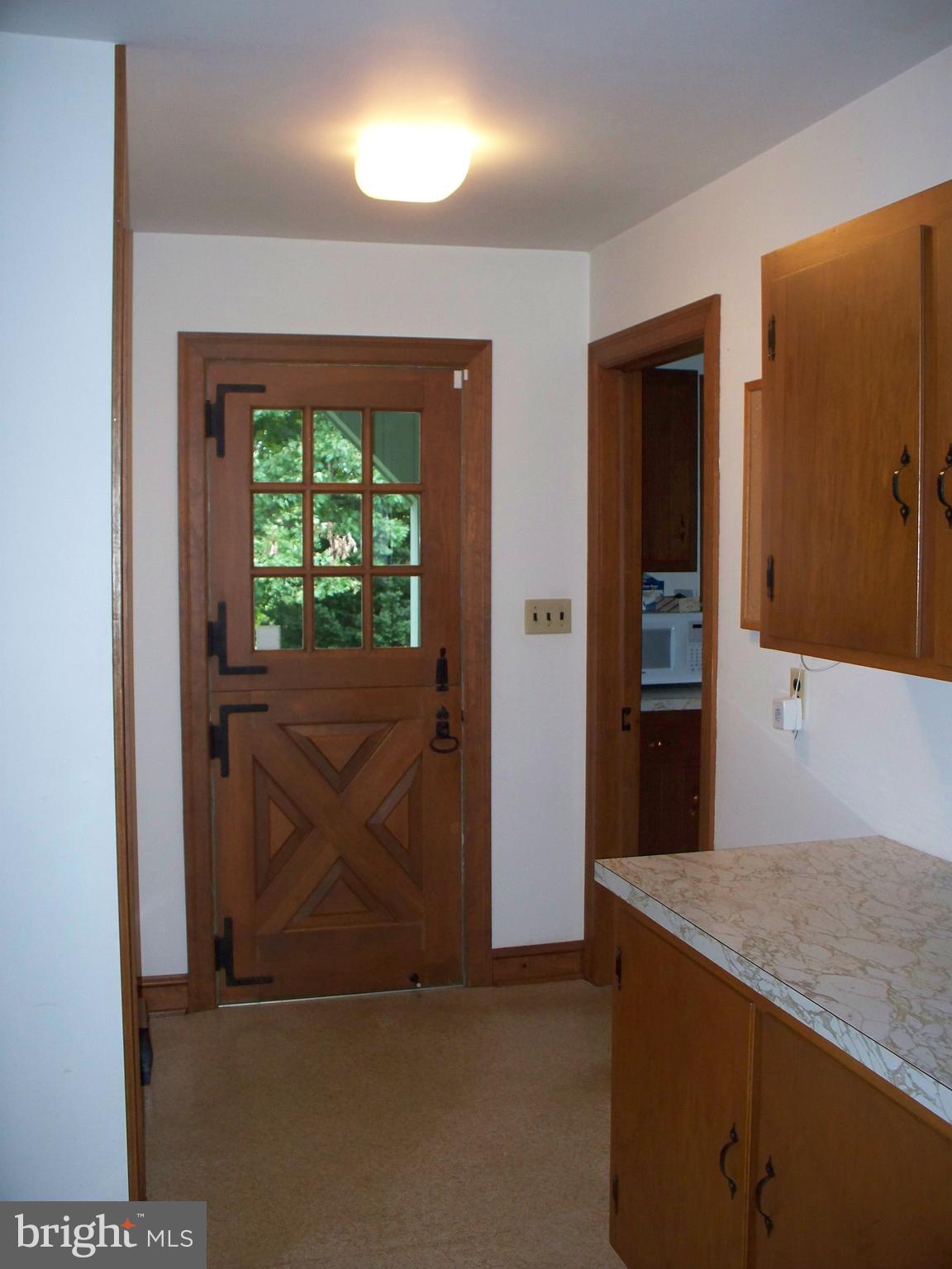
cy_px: 634
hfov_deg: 39.7
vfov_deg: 51.4
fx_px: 1320
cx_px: 476
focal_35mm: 36
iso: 200
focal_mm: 7.54
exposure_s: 1/30
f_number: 2.8
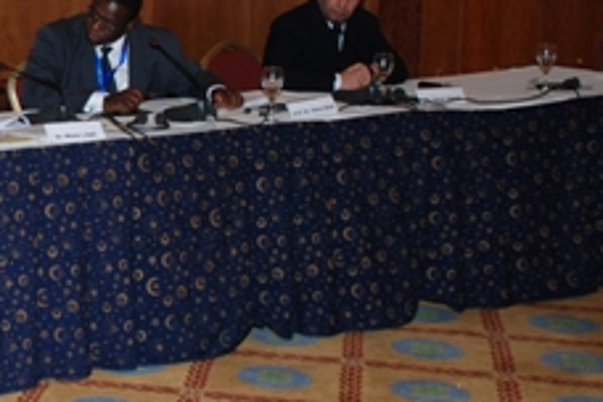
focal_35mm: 87
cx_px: -87
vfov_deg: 15.6
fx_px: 1457
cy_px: 95
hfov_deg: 21.9
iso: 200
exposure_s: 1/60
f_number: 4
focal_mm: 24
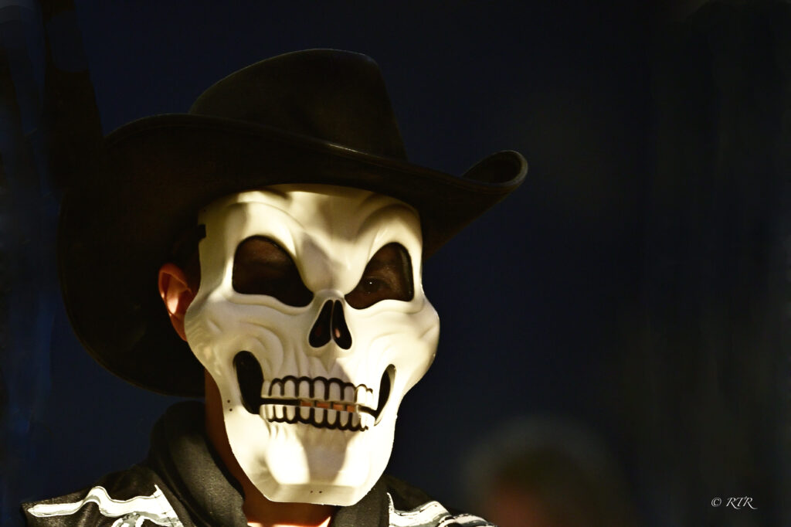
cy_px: 264
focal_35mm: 1200
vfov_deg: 1.1
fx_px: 26357
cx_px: 396
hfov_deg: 1.7
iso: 1000
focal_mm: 800
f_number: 11
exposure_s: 1/400
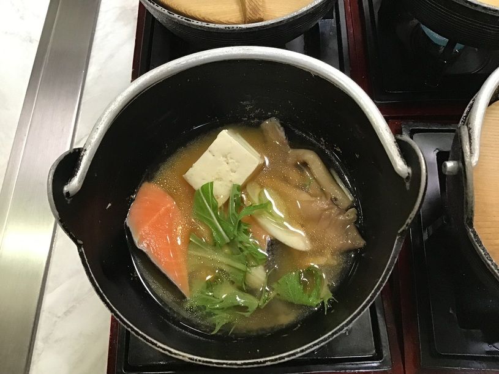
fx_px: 447
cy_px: 187
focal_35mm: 31
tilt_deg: -68.4
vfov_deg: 45.4
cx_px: 250
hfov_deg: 58.4
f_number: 2.4
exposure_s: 1/30
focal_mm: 3.3
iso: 160
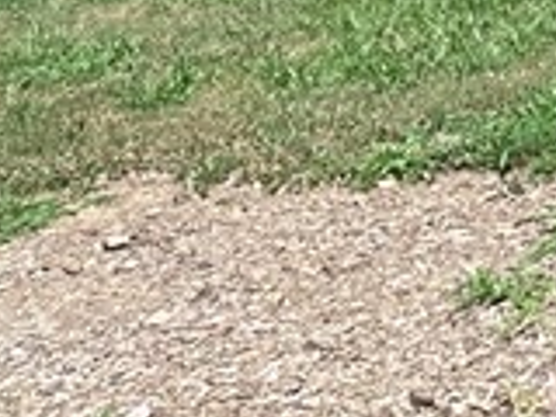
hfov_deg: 9.8
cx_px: 1668
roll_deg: +3.6
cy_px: -511
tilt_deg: +0.1
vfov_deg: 8.9
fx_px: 2474
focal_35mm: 154
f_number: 1.78
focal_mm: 6.86
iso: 80
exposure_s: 1/2469
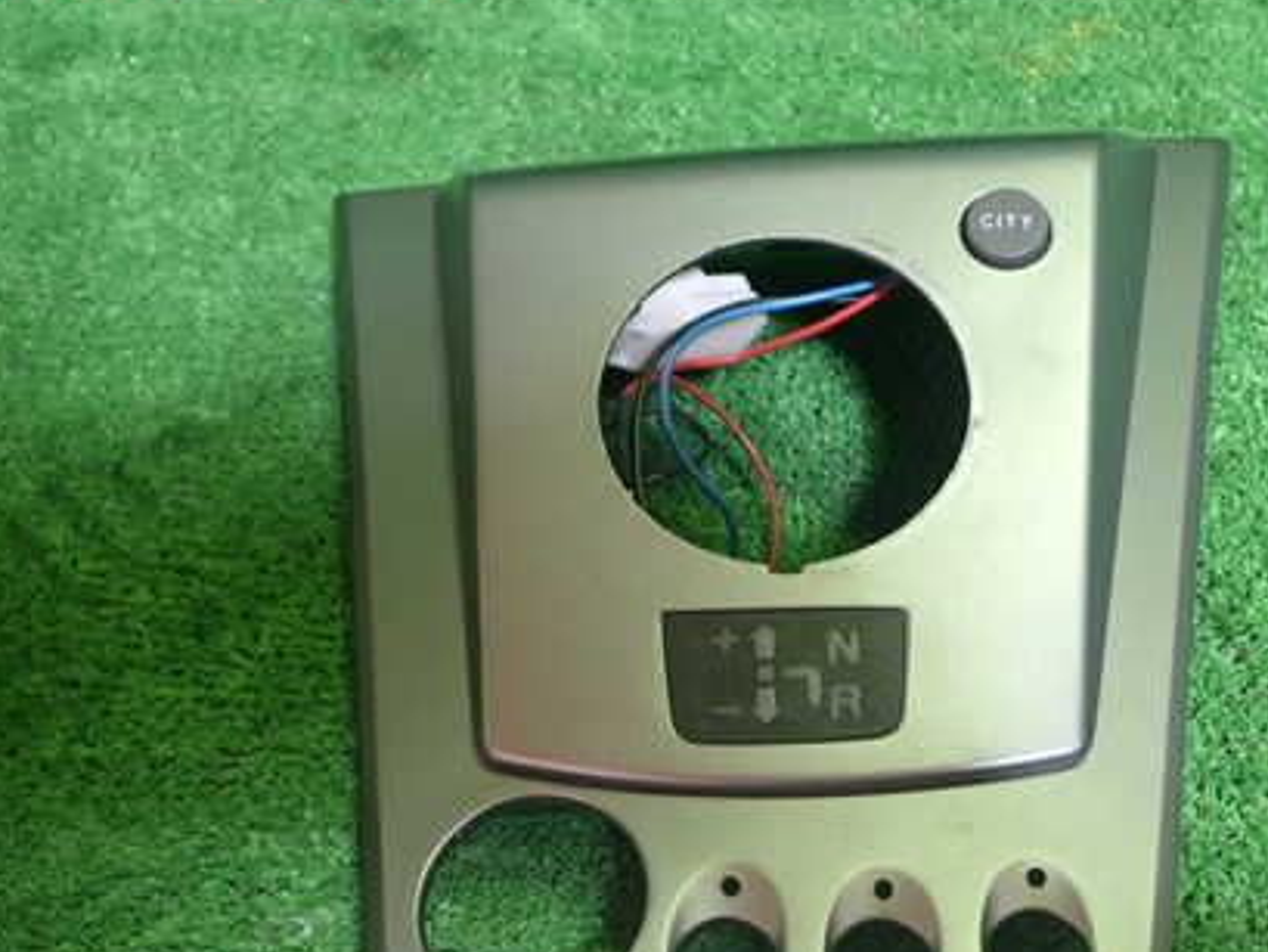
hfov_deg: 42.5
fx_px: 1612
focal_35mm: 44
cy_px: 602
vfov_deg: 32.7
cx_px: 812
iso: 250
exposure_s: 1/30
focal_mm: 5.4
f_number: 2.3
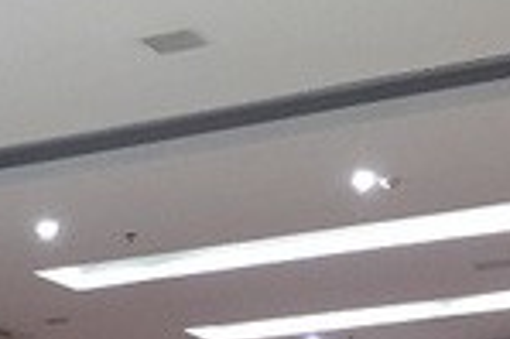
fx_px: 1896
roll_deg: +0.6
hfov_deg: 15.2
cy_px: 556
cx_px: 58
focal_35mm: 134
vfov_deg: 9.8
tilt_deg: +3.5
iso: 64
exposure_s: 1/33
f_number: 2.2
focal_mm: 4.15
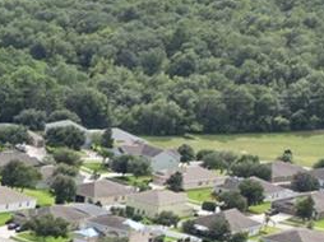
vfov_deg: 9.5
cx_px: -607
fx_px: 1412
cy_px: 388
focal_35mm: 151
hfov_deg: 10.1
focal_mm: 12.3
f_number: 2.8
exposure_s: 1/1600
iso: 130
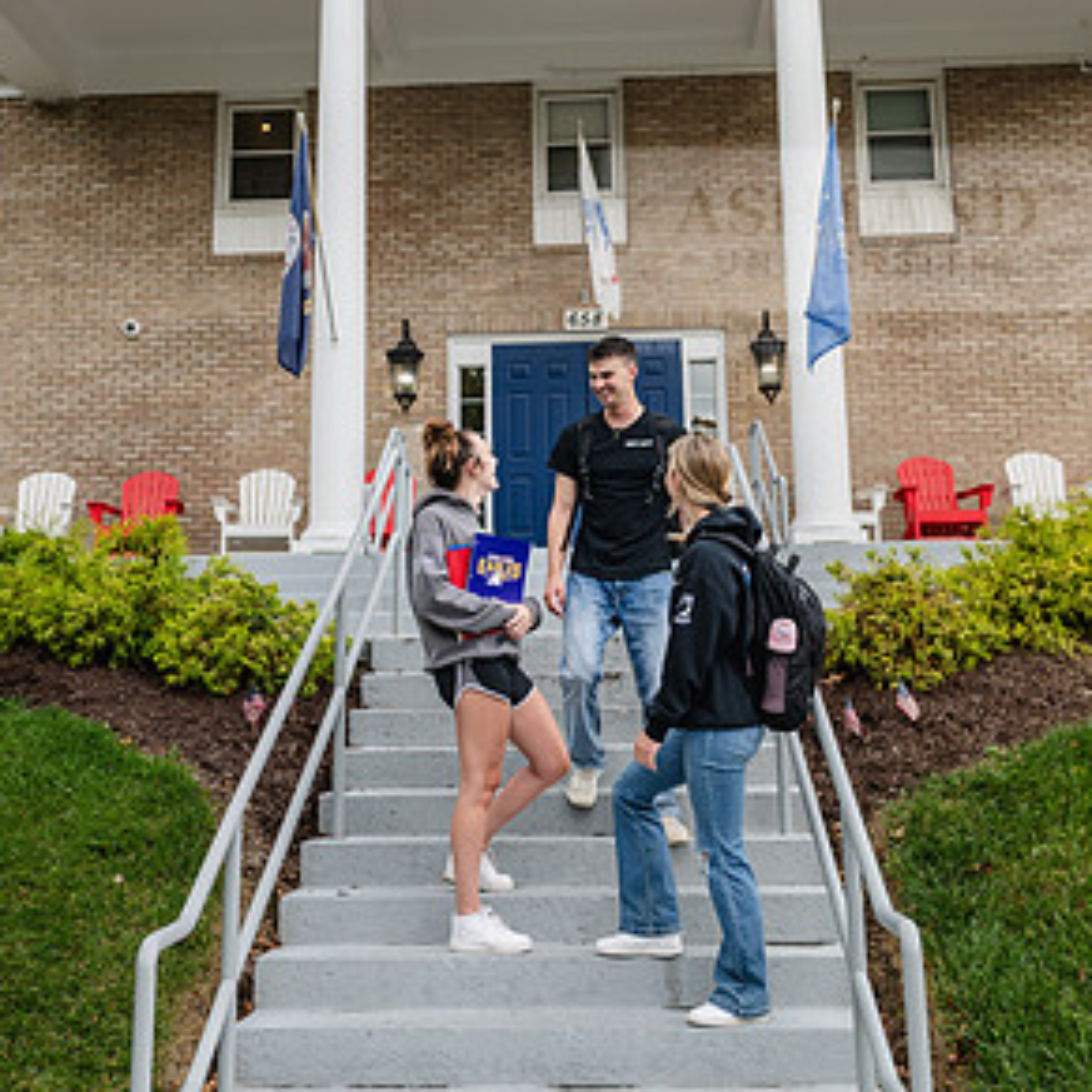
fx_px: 1499
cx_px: 544
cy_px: 383
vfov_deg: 39.6
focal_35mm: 42
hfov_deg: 40.0
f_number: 3.5
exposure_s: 1/500
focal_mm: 32
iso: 320
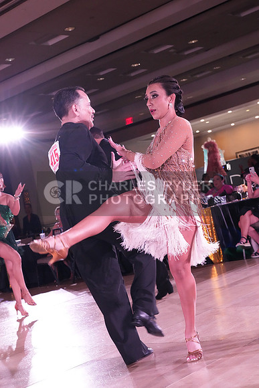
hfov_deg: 23.0
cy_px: 194
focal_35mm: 59
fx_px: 636
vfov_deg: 33.9
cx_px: 130
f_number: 7.1
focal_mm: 59
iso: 8000
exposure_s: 1/250
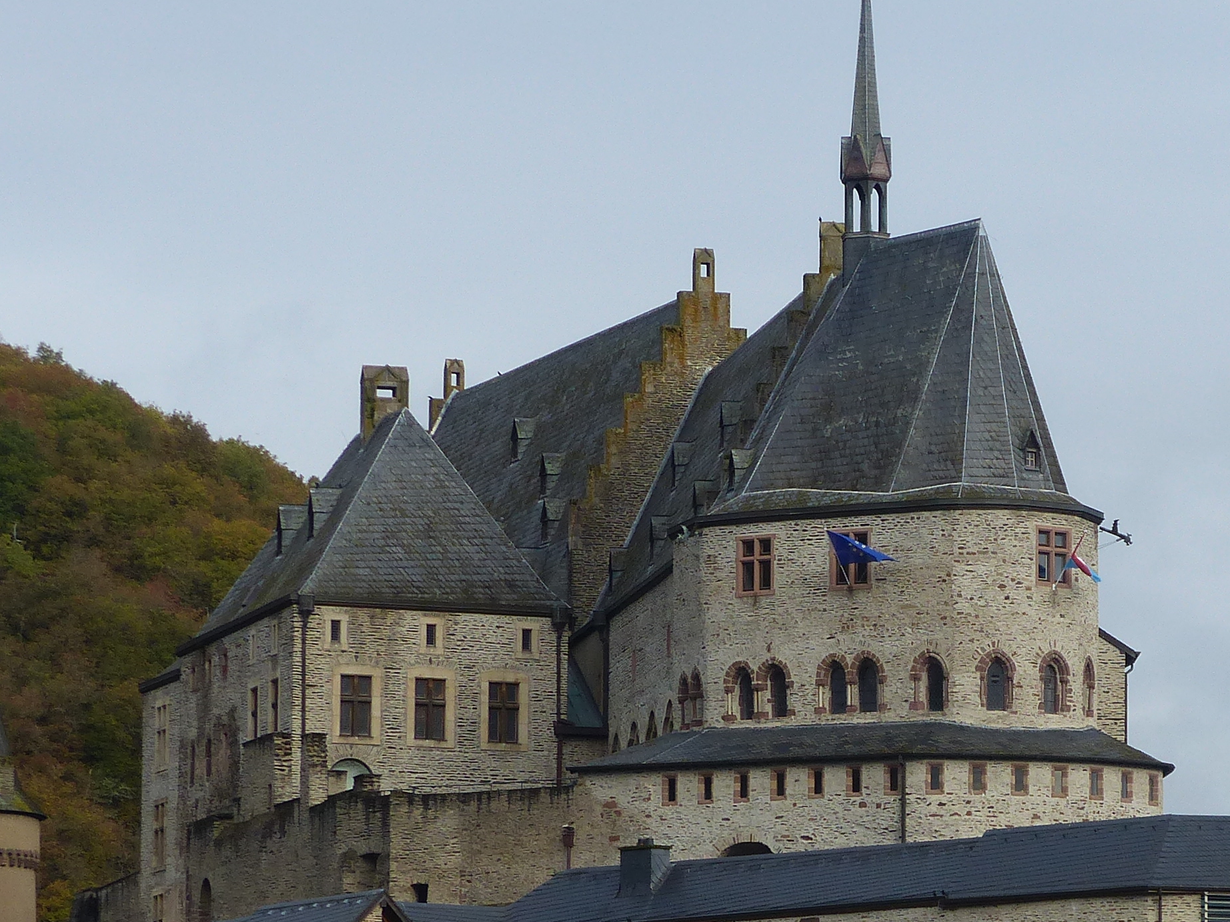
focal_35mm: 243
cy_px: 647
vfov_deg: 6.1
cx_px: 965
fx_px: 8634
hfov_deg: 8.1
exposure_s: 1/500
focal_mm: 20.1
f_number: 4
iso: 100
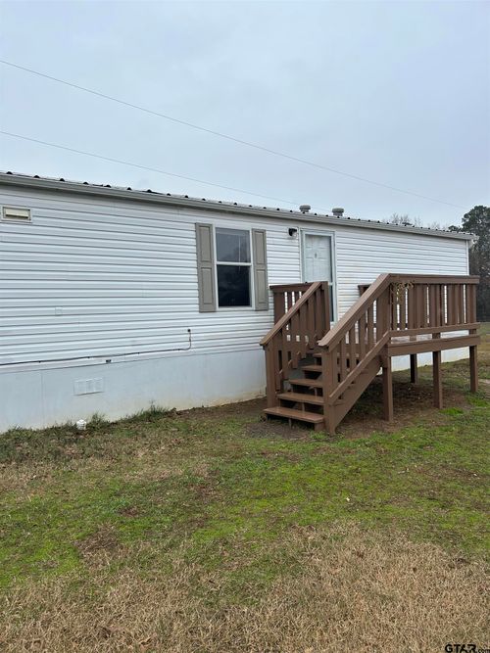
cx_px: 245
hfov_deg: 53.0
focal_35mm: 26
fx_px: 491
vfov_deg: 67.3
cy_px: 326
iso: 50
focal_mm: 5.7
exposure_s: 1/1531
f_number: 1.5
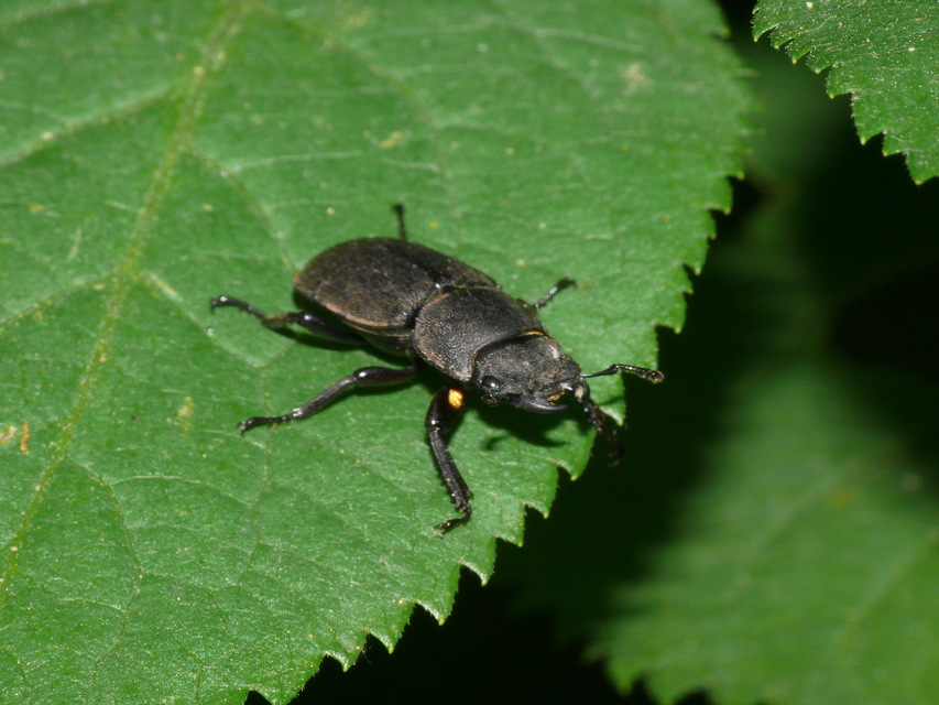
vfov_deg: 8.6
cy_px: 352
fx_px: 4693
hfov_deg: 11.4
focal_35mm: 173
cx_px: 470
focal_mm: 36.7
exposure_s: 1/160
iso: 200
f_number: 11
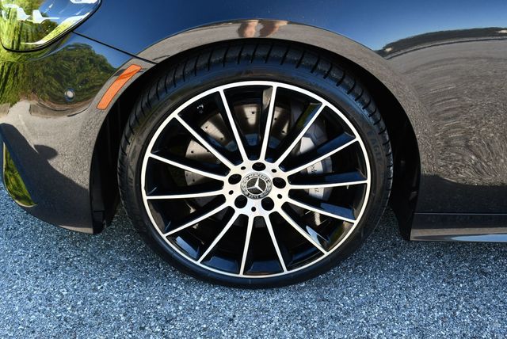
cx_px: 254
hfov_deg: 48.4
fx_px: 564
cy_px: 170
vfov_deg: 33.5
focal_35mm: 40
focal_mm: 20
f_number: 5.6
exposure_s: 1/250
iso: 400
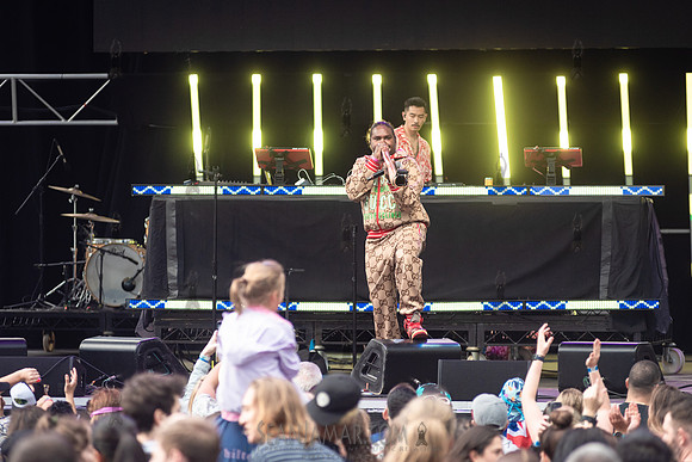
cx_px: 343
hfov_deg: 10.1
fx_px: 3899
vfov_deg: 6.8
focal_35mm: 203
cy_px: 231
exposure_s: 1/640
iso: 1000
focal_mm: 200
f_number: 3.5
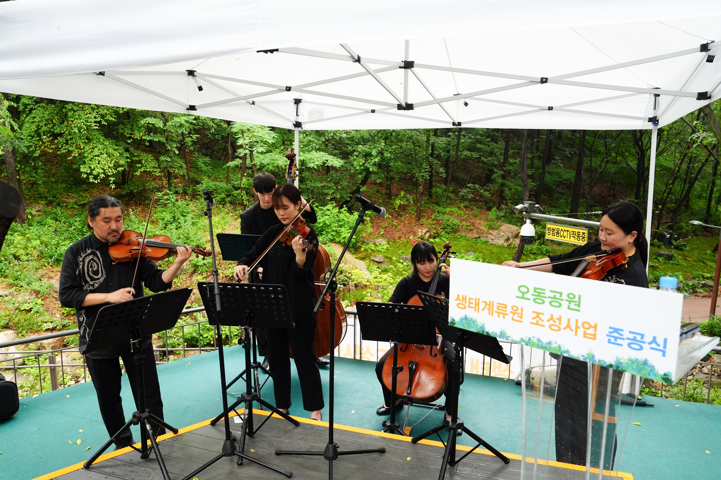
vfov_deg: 51.3
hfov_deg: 71.5
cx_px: 360
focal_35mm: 25
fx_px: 501
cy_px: 240
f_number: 5
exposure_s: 1/160
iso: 2000
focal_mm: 25
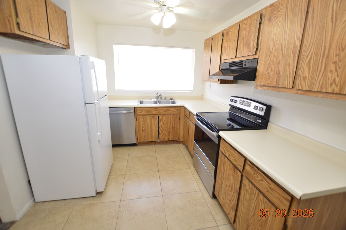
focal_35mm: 15
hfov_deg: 100.4
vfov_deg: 77.2
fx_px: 144
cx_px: 173
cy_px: 115
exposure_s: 1/60
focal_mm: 10
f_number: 3.5
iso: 400
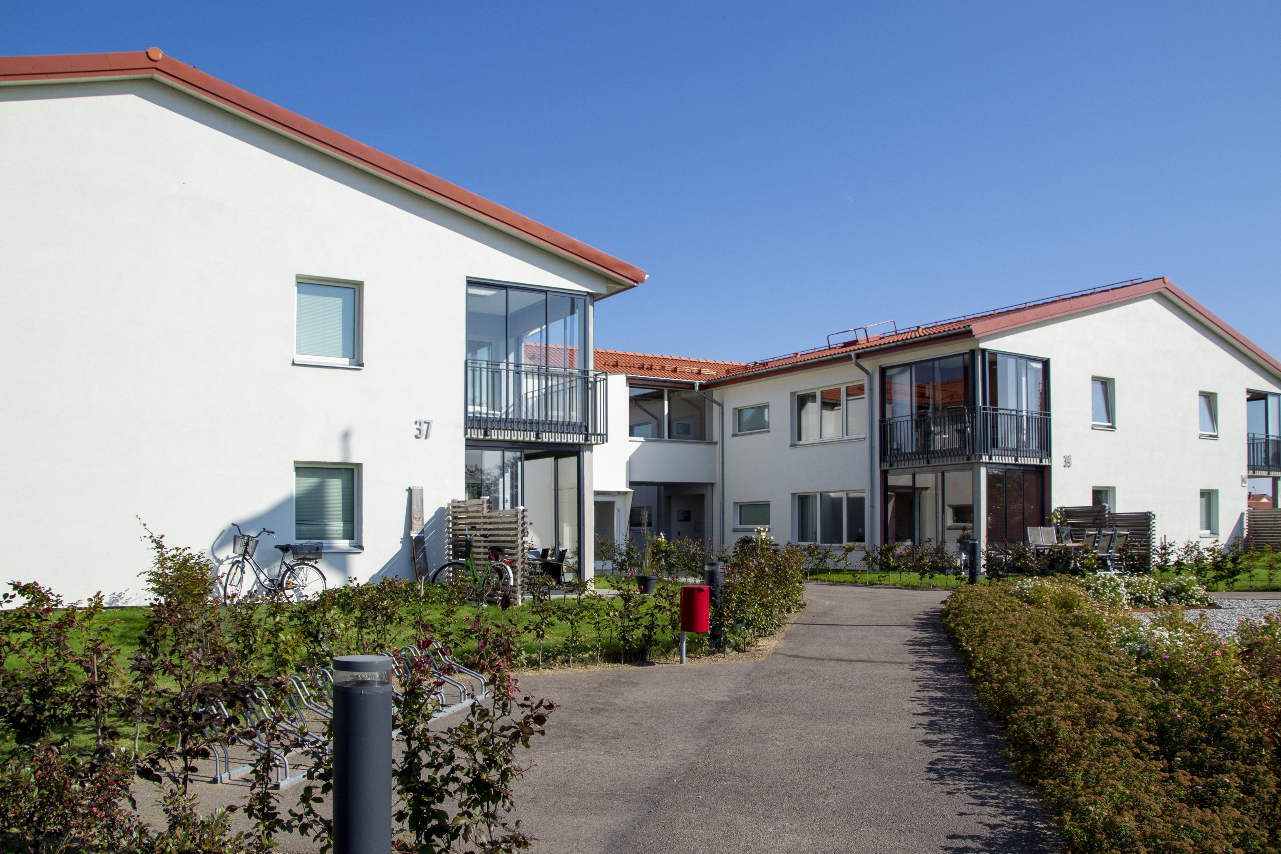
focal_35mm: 27
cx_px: 640
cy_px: 427
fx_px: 961
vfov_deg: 47.9
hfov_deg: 67.4
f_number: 8
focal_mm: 18
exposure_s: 1/250
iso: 100
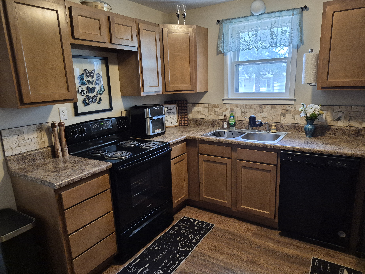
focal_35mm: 23
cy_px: 137
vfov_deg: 58.9
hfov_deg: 73.9
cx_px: 182
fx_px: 243
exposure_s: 1/120
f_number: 1.8
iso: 640
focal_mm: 5.4
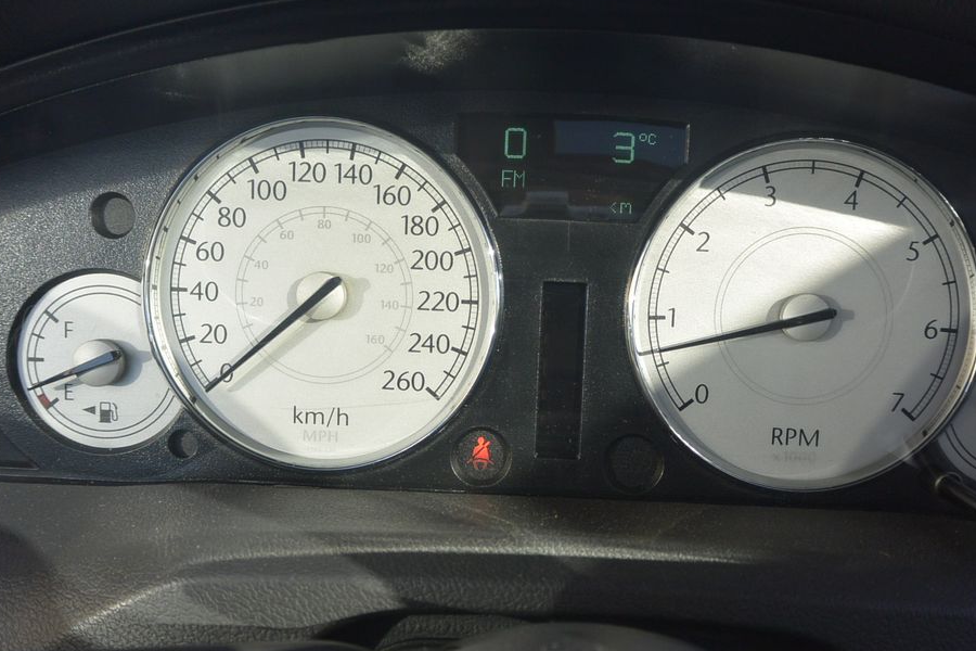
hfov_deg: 57.1
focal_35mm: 33
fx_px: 895
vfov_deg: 40.0
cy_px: 336
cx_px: 548
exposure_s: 1/200
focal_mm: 11
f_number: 3.5
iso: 200
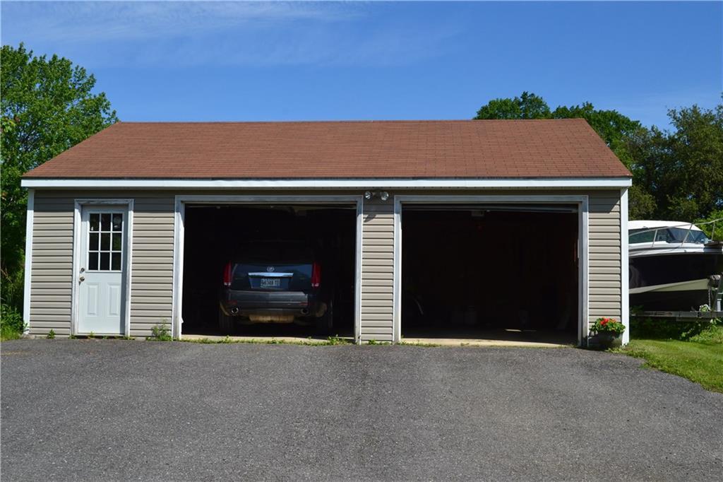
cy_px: 241
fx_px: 783
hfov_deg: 49.6
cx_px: 362
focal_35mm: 39
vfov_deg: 34.2
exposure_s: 1/500
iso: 400
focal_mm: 26
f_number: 11
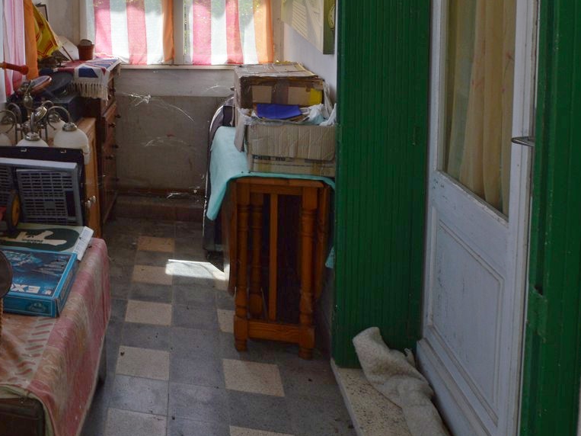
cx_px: -3
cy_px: 35
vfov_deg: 38.6
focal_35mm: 34
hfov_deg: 45.4
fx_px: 571
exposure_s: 1/125
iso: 125
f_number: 5.6
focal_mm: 10
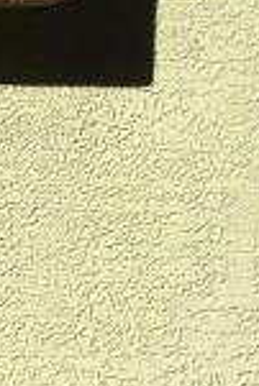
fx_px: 1647
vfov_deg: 13.2
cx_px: -428
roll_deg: -0.5
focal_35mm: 153
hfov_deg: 8.1
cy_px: 381
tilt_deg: -7.3
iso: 32
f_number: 2.2
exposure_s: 1/1319
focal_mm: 4.15
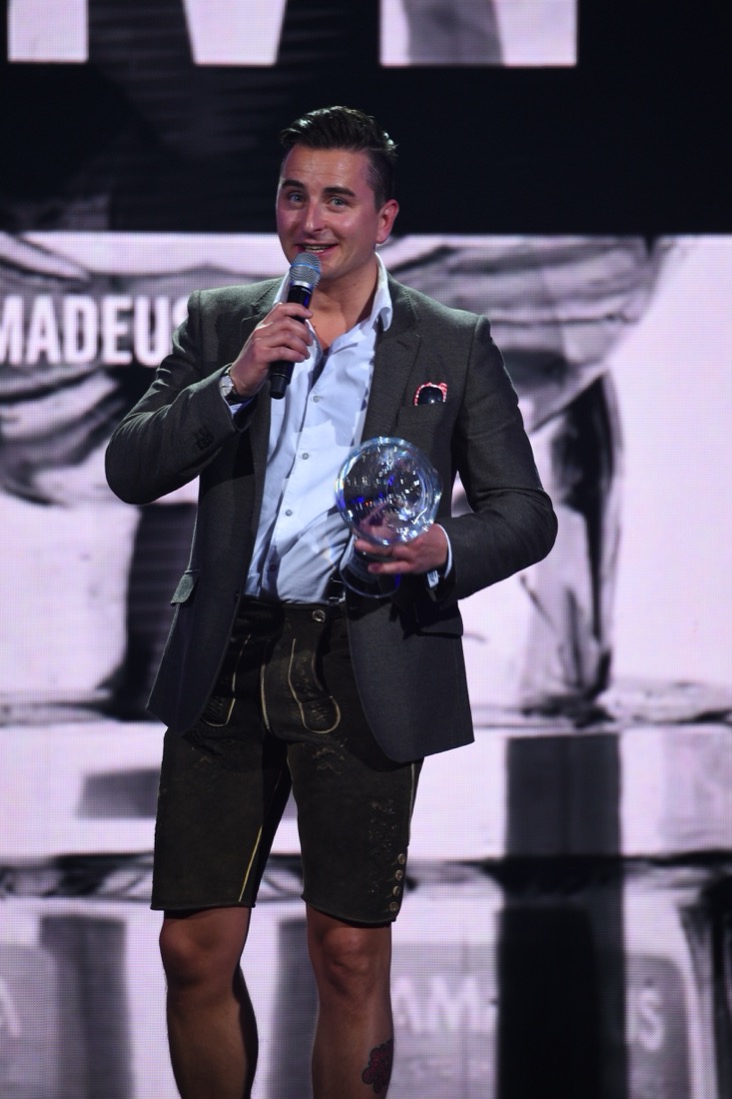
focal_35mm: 400
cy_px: 550
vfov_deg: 5.2
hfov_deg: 3.4
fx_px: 12214
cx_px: 366
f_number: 5.6
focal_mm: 400
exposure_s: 1/80
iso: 1600
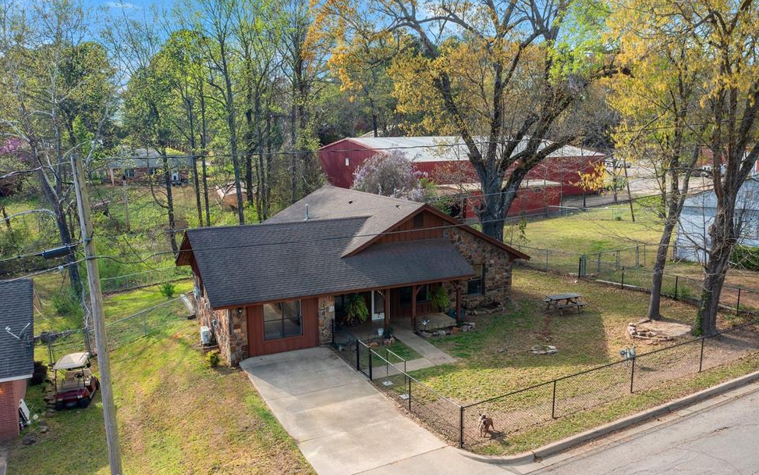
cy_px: 261
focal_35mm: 30
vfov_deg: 41.8
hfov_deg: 62.9
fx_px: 621
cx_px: 378
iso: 100
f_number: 5.6
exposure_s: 1/160
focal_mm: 10.26
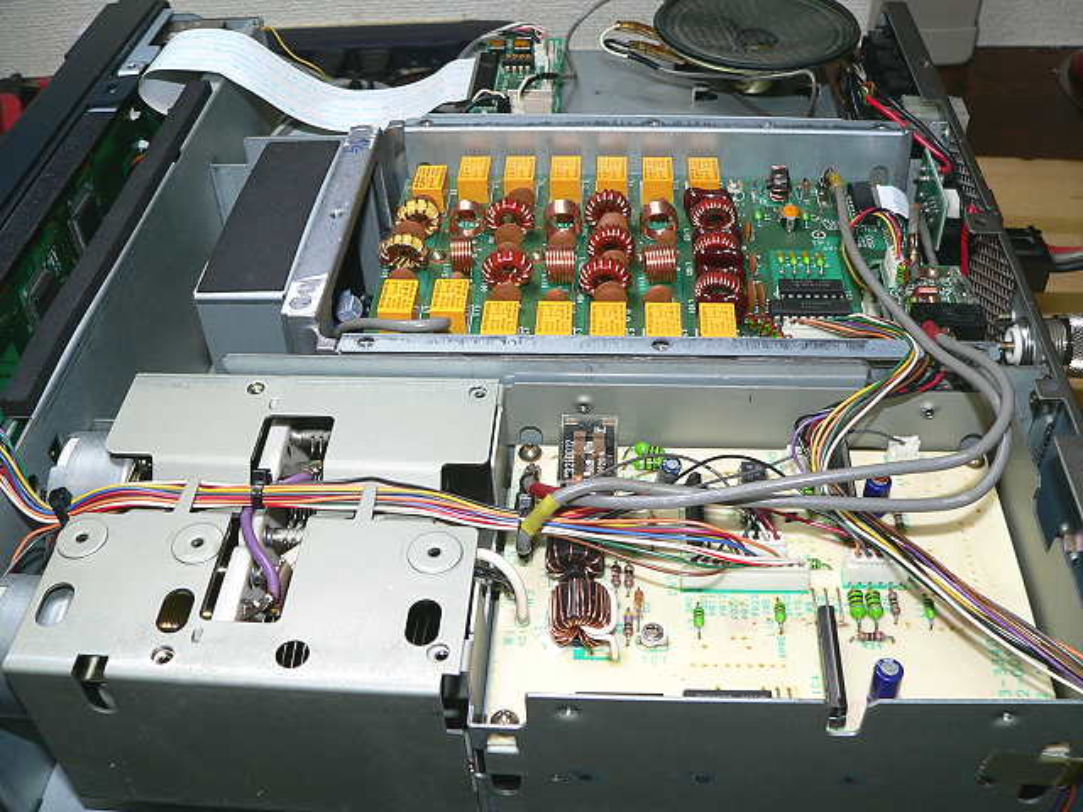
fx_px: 1126
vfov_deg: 39.7
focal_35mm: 36
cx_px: 542
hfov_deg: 51.4
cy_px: 406
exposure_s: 1/50
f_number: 2.8
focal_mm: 6
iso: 80
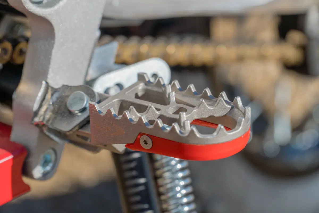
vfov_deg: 9.8
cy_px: 106
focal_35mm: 140
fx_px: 1236
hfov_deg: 14.7
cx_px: 160
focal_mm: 93
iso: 100
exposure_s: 1/1250
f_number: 4
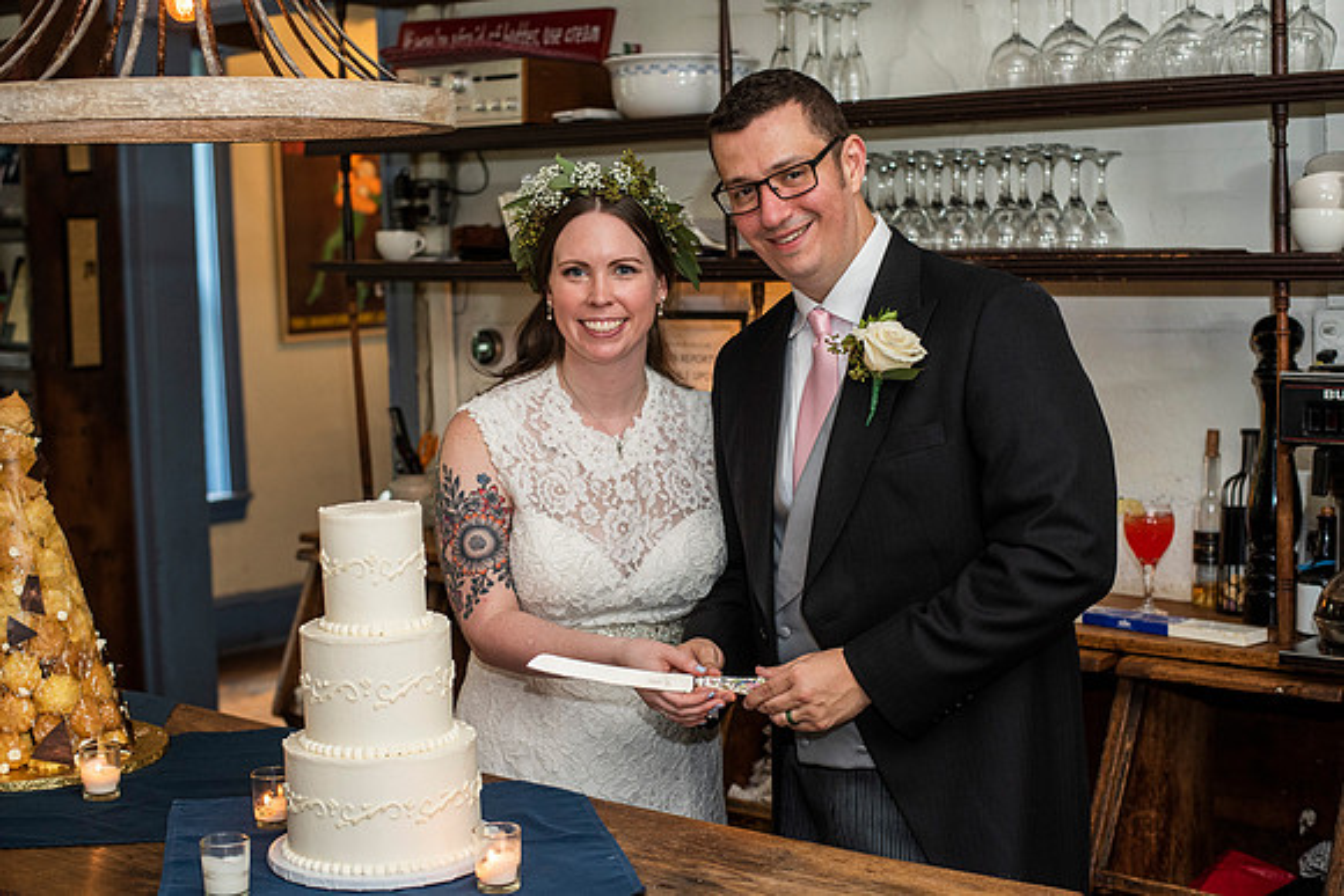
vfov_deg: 27.0
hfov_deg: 39.6
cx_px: 672
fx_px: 1867
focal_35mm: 50
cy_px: 448
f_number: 3.5
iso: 1000
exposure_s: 1/100
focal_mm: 50
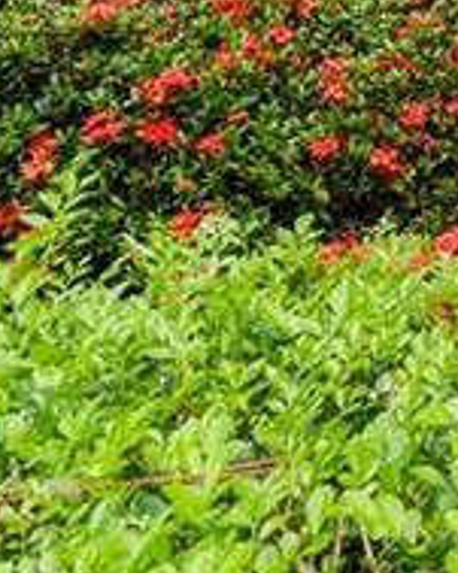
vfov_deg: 21.9
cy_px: -305
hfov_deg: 14.1
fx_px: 1204
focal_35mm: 71
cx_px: 1122
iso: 320
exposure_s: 1/125
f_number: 9
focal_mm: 14
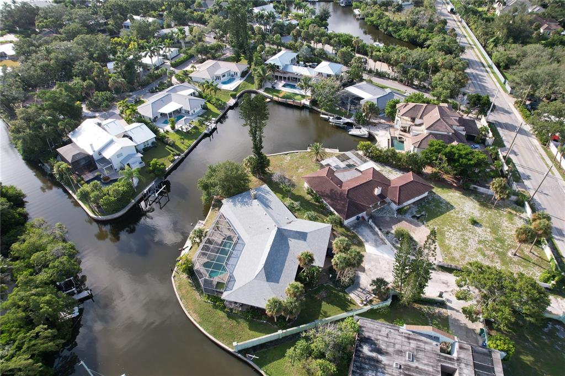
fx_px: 345
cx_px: 282
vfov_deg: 57.2
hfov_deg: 78.6
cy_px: 188
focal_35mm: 22
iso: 140
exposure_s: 1/1000
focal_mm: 8.38
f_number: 2.8
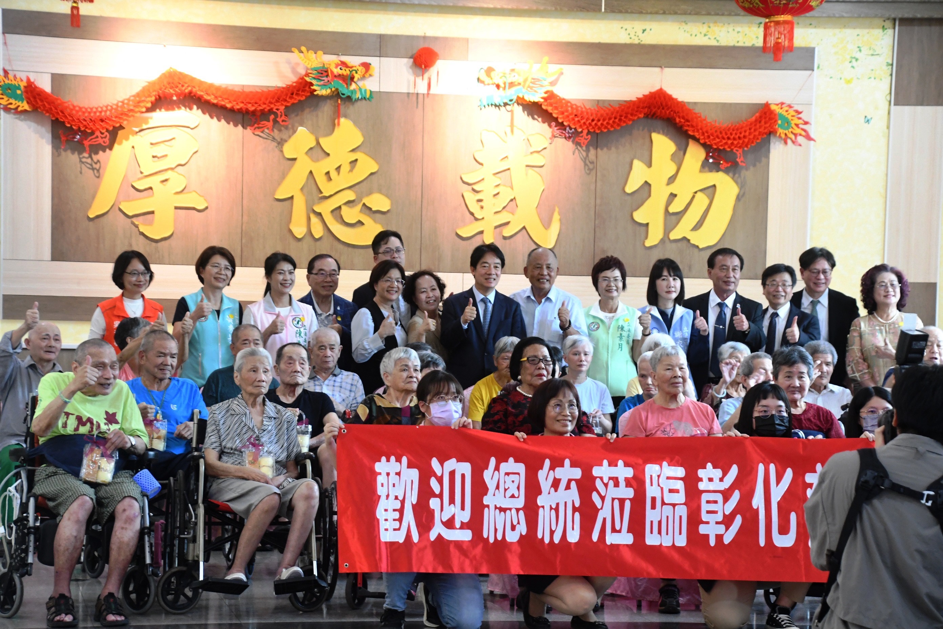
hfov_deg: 21.0
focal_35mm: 97
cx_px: 472
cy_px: 314
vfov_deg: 14.1
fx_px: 2541
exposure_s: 1/60
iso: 3200
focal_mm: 65
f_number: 5
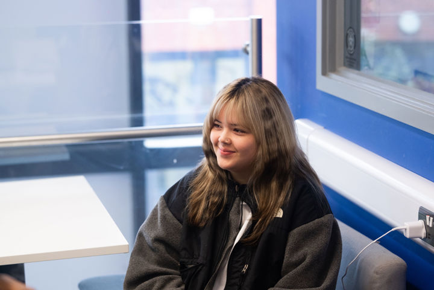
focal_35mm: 87
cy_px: 140
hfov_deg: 23.4
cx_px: 209
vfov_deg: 15.7
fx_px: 1048
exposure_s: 1/250
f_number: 2.2
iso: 1250
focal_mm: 56
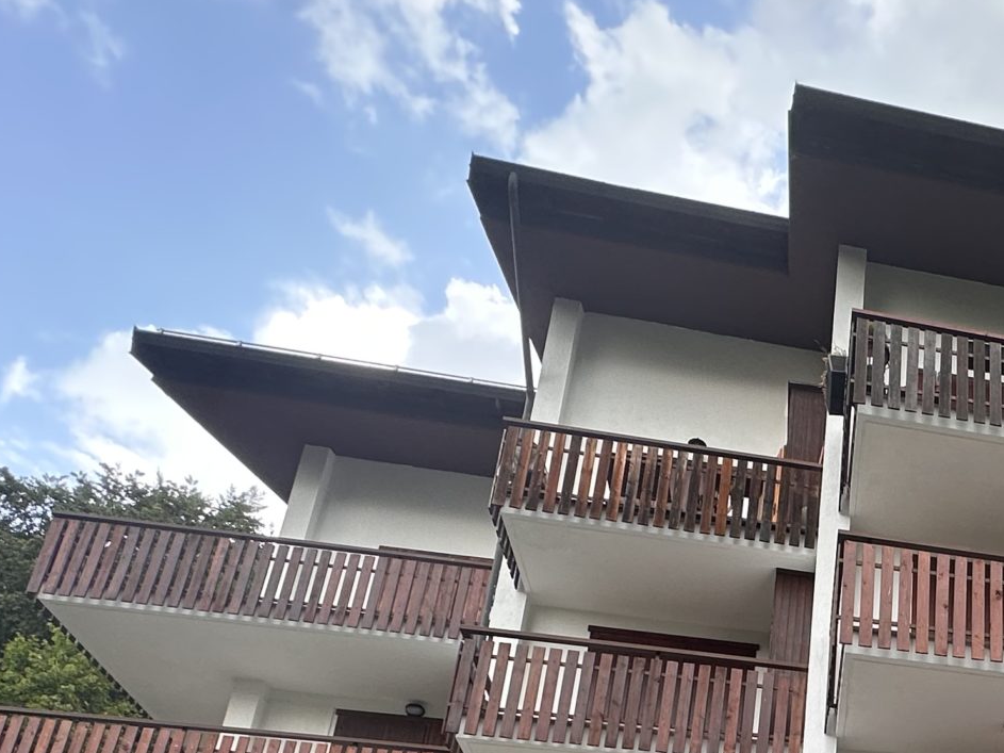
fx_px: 1102
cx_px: 1025
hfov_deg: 41.8
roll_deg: +0.8
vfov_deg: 30.3
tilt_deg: +21.1
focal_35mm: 38
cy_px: 965
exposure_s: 1/99
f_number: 2.2
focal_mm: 2.22
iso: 40
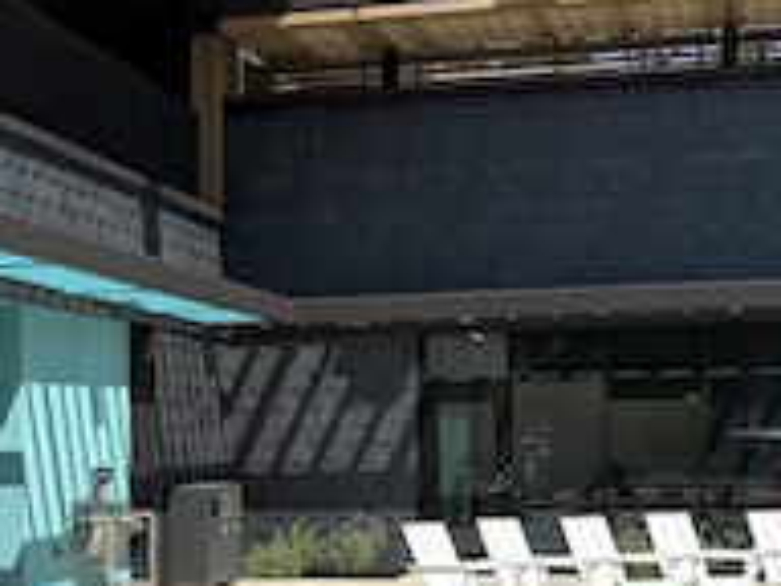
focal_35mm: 95
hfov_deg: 20.1
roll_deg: +1.3
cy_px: 608
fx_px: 2143
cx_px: 24
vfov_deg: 15.2
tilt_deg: -4.9
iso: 50
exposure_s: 1/5348
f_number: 1.6
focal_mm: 5.96
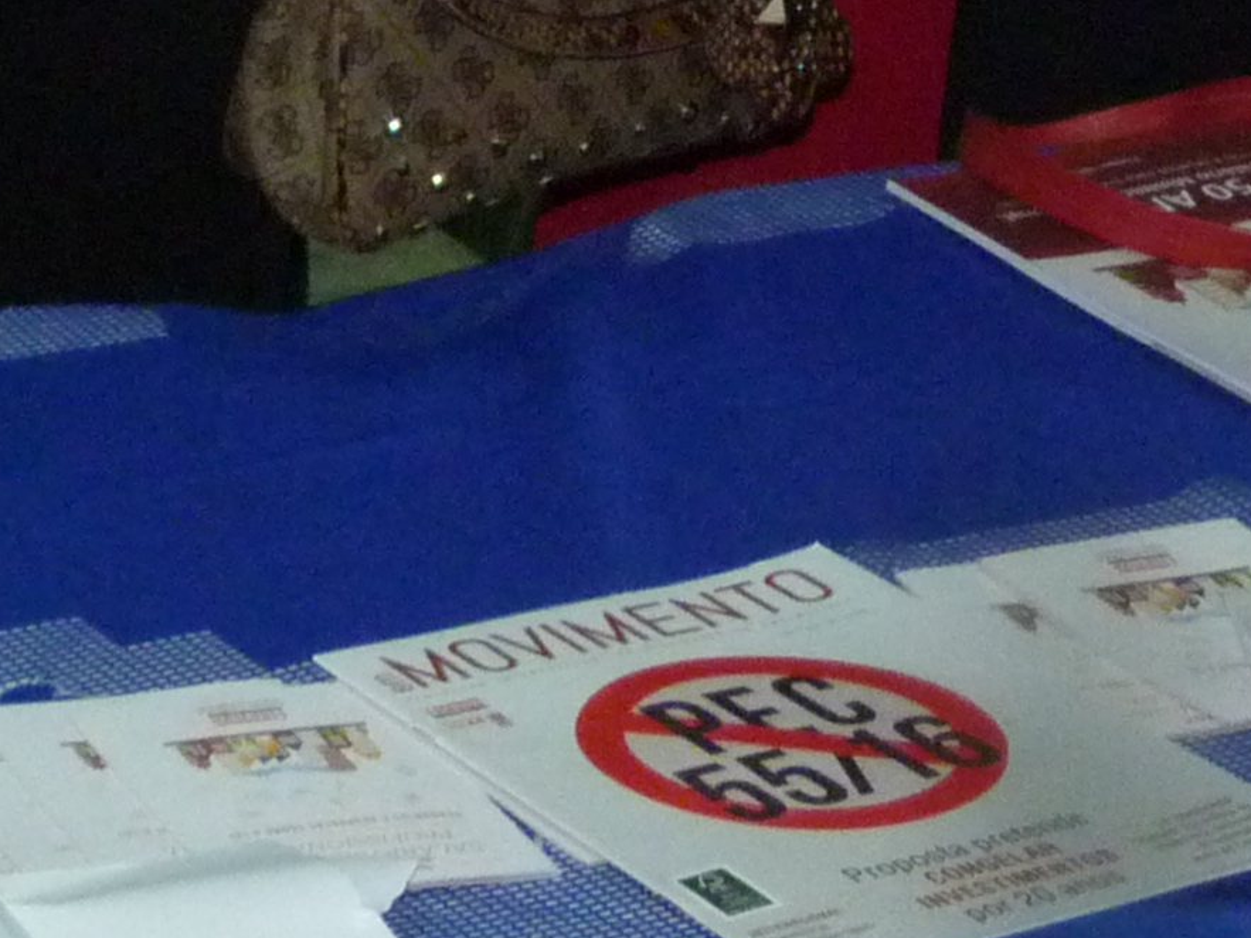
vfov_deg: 7.6
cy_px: -972
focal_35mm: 186
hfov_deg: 10.6
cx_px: 657
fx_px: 6721
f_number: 3.1
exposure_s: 1/60
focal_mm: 6.8
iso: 320
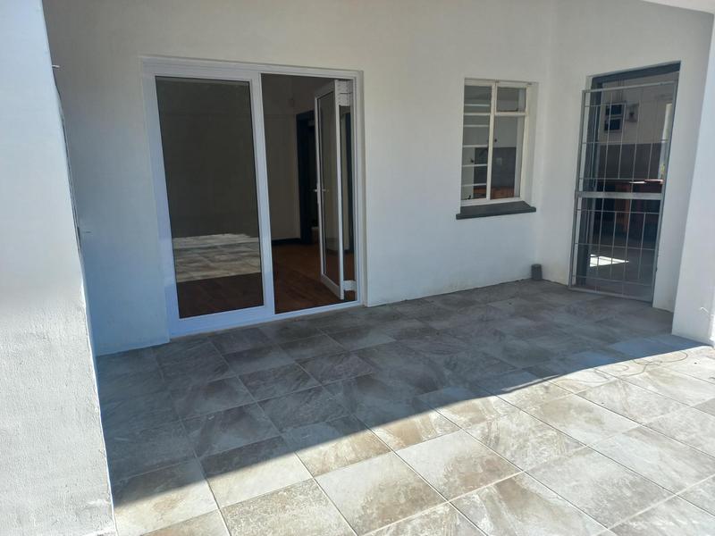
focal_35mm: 25
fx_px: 516
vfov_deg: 54.9
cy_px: 268
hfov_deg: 69.4
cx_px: 358
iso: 25
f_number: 1.8
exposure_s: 1/239
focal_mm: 4.6
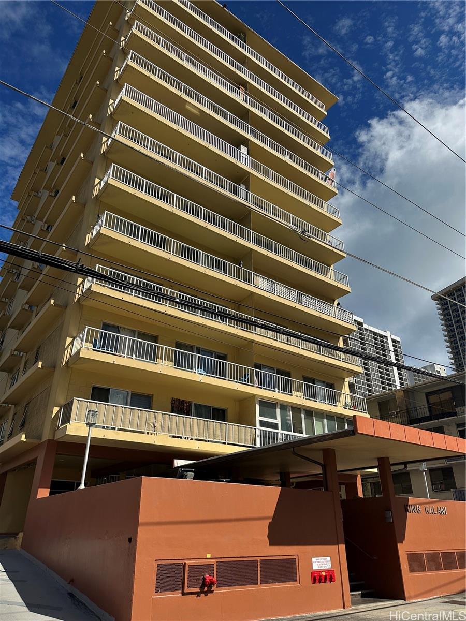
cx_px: 233
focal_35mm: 24
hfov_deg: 56.8
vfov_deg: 71.6
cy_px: 310
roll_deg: -1.7
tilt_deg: +25.4
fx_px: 431
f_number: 1.78
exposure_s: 1/7576
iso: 80
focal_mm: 6.86
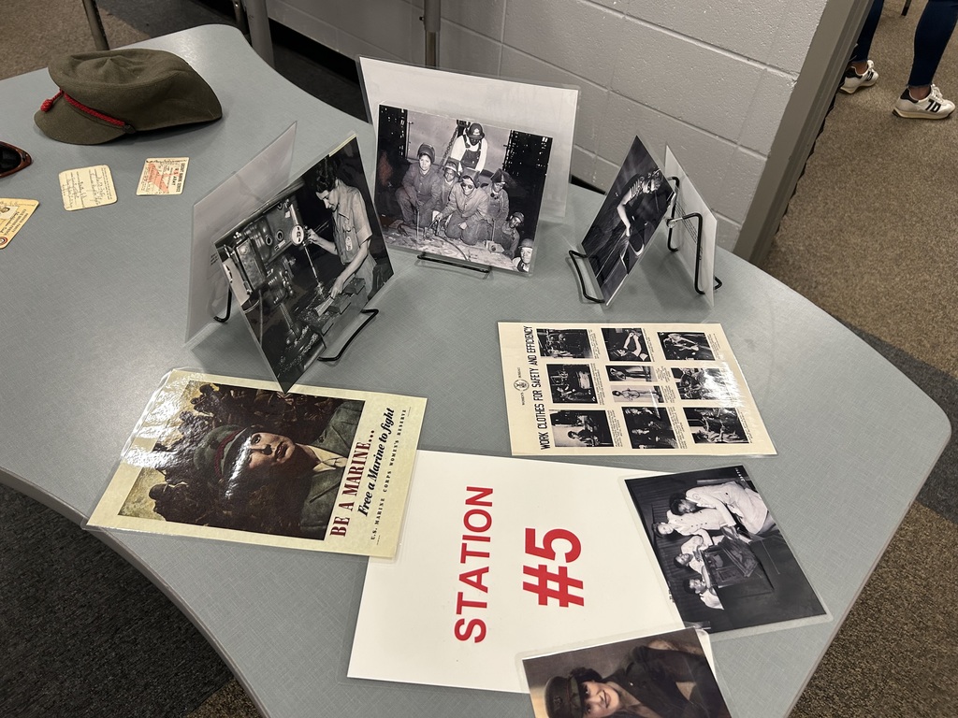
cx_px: 479
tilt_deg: -45.7
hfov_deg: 67.3
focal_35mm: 26
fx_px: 720
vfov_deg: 53.1
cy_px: 359
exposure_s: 1/103
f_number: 1.5
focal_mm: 5.7
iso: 125
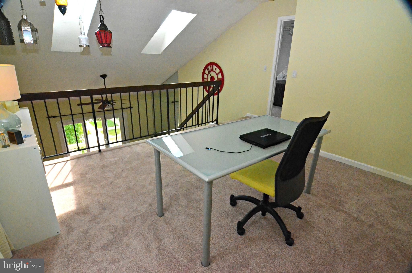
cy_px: 136
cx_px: 206
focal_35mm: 18
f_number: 11
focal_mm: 12
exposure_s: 1/250
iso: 6400
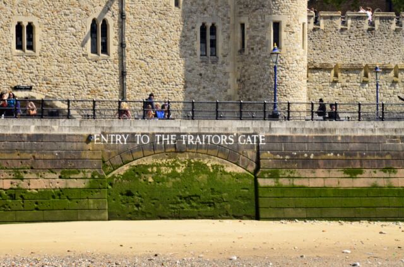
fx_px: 2854
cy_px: 134
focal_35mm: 255
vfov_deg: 5.4
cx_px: 202
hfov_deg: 8.1
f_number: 16
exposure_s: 1/60
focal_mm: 170
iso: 100
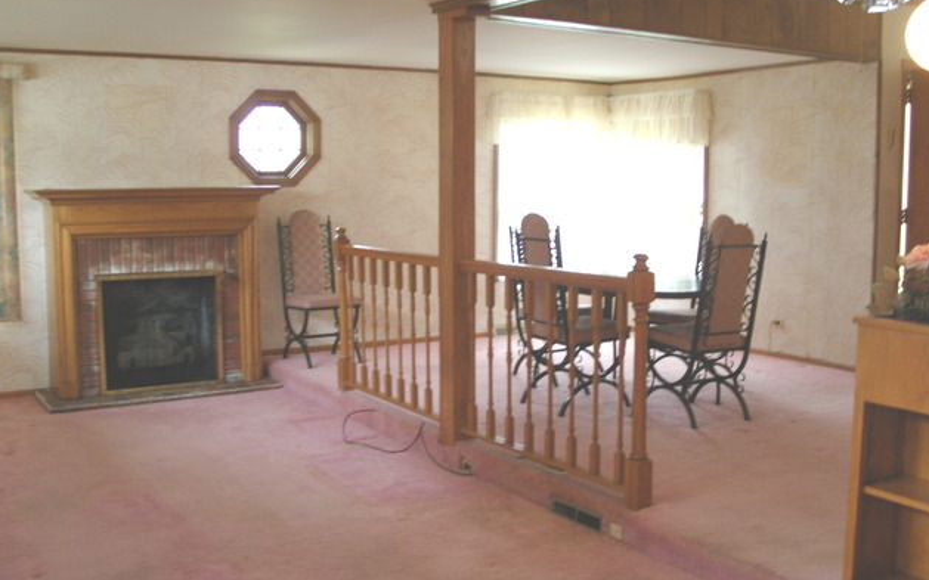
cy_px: 297
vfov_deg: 31.2
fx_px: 1038
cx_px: 461
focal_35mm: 41
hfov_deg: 48.2
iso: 160
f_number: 2.8
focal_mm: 7.8
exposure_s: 1/40
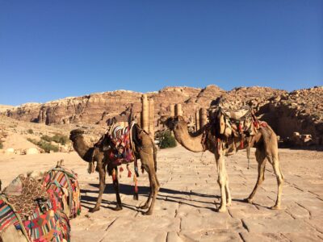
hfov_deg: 60.0
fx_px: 280
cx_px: 162
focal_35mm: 30
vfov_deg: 46.8
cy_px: 121
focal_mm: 4.12
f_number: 2.2
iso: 32
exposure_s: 1/2283
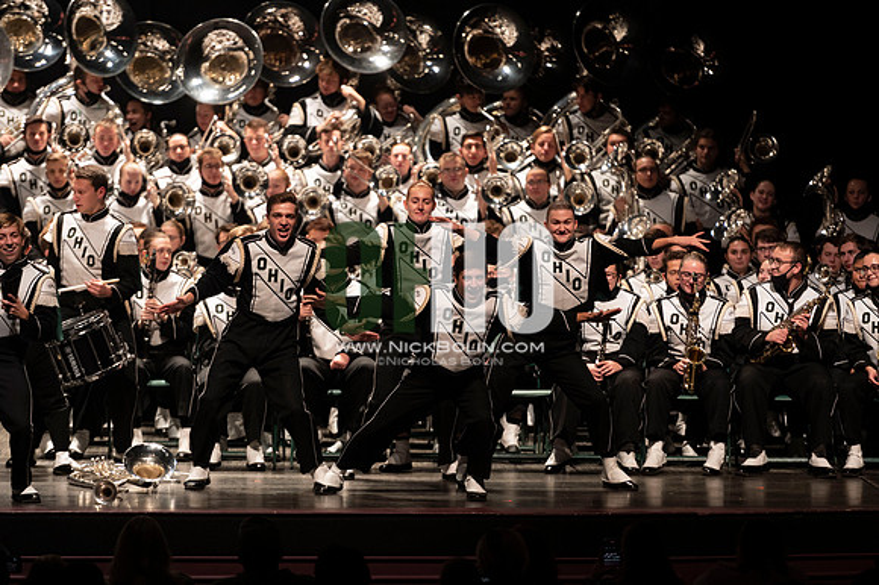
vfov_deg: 6.9
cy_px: 292
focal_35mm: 200
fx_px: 4880
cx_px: 440
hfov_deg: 10.3
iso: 2500
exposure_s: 1/500
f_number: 2.8
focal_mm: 200
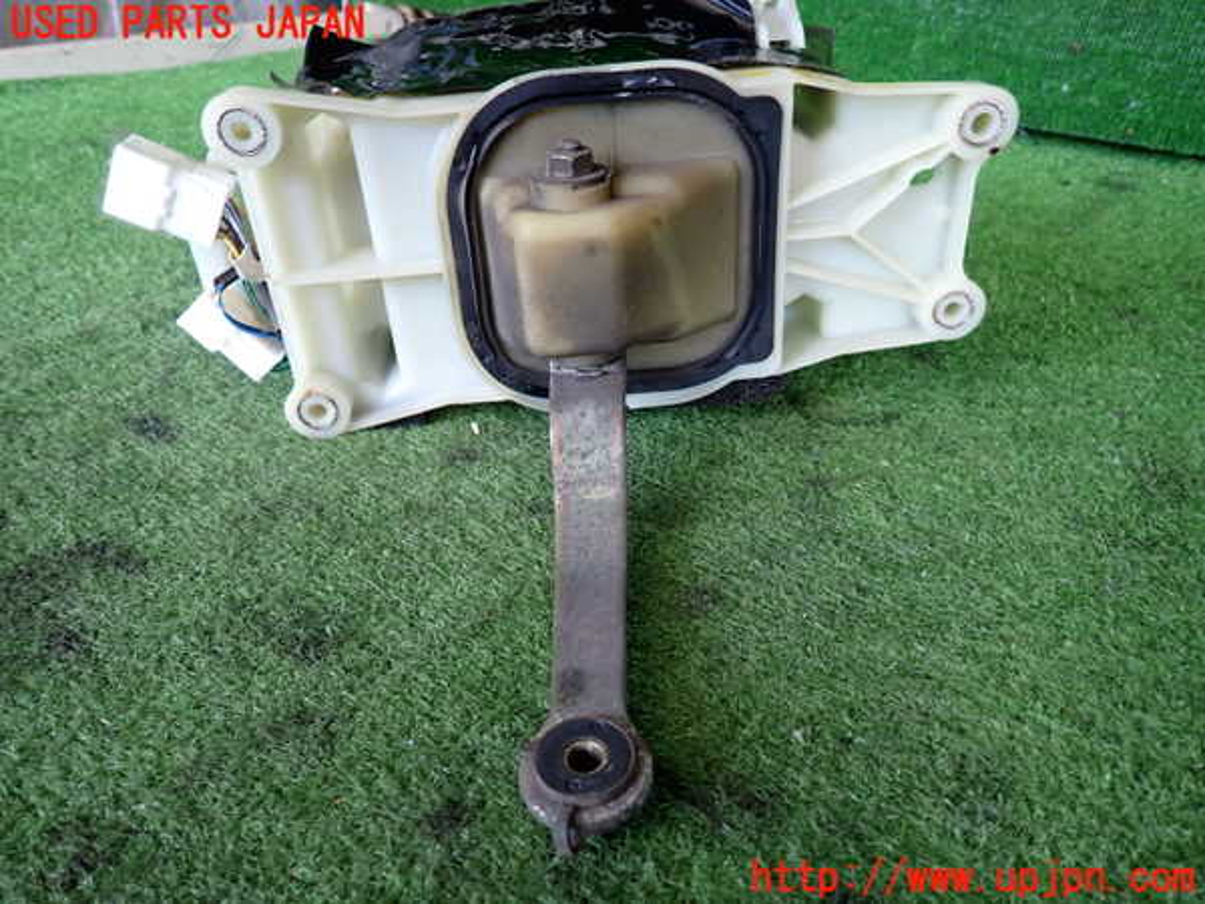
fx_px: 870
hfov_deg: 69.4
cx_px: 602
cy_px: 452
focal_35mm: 25
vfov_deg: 54.9
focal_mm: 4.5
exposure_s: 1/60
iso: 200
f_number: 2
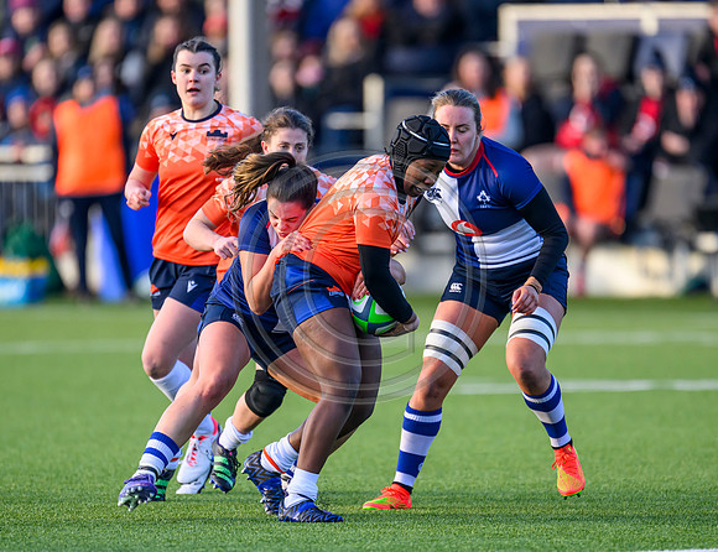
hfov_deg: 2.8
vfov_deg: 2.1
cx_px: 403
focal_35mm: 708
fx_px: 14820
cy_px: 302
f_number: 4
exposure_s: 1/1250
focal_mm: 560
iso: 1000
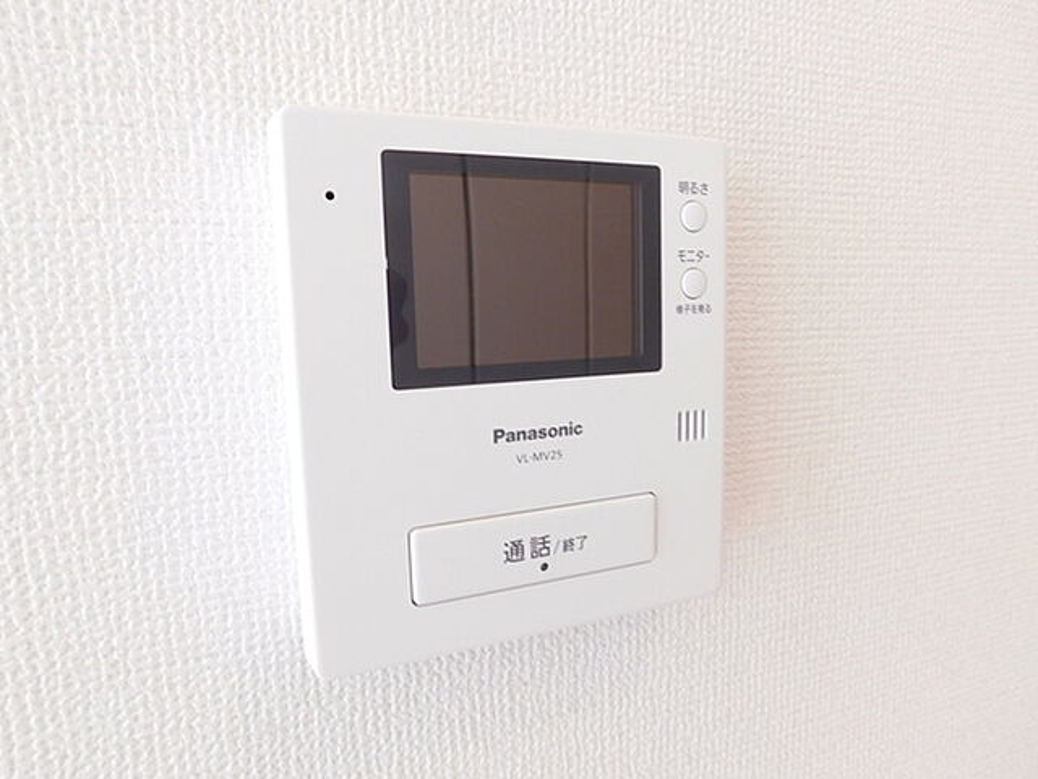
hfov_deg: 73.9
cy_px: 390
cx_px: 519
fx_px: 690
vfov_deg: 58.9
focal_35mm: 23
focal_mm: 4
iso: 180
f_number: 3
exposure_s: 1/30
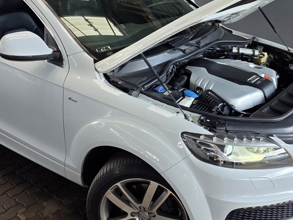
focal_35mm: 48
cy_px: 72
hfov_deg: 39.6
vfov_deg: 30.0
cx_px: 161
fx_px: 406
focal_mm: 6.25
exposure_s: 1/50
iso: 20
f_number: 1.7
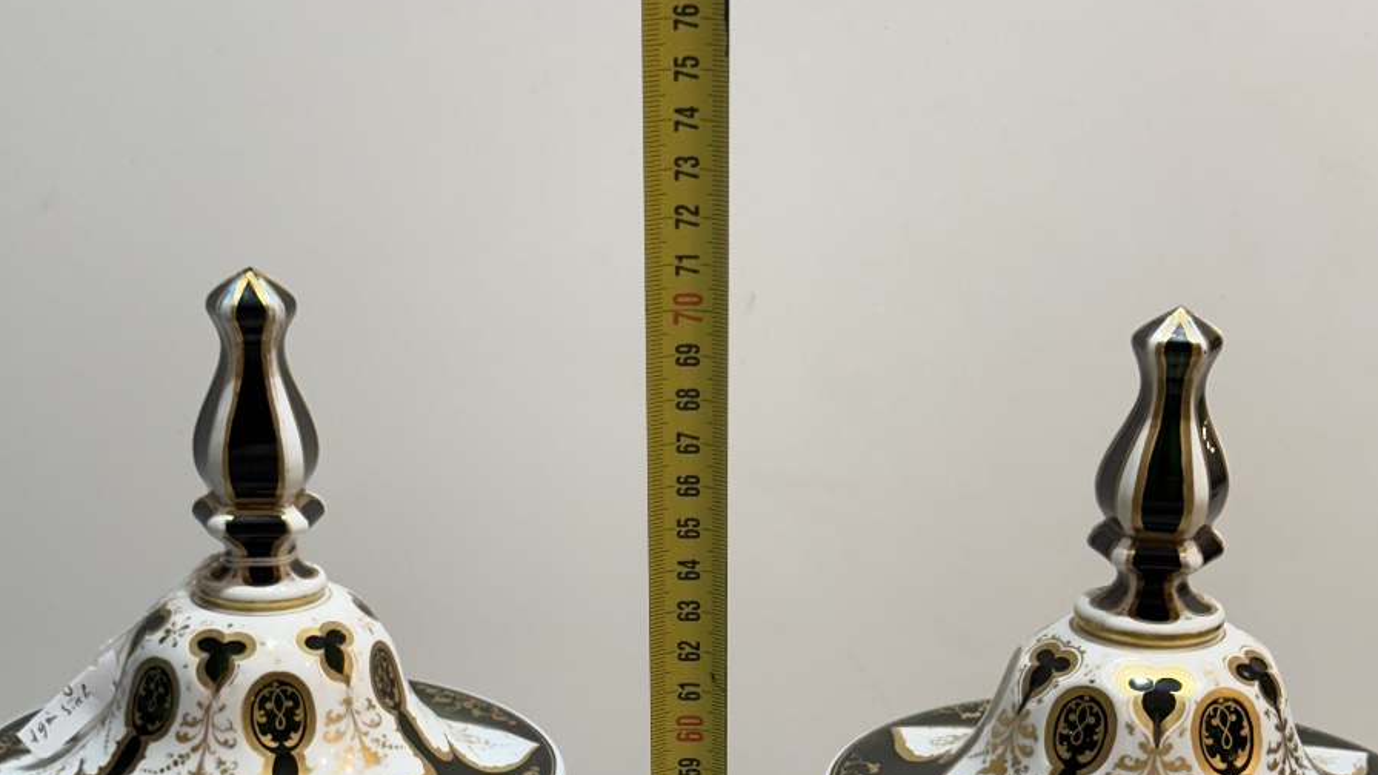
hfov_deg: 30.2
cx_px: 691
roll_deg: -1.6
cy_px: 733
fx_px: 2558
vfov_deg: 16.9
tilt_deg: -21.1
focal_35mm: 70
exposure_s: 1/100
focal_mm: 6.86
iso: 80
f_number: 1.78
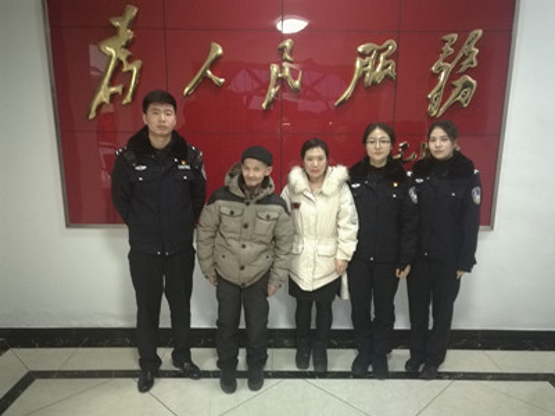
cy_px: 208
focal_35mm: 27
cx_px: 278
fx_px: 433
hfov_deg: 65.3
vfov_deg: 51.4
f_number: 2
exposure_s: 1/6.25
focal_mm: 4.04
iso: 800
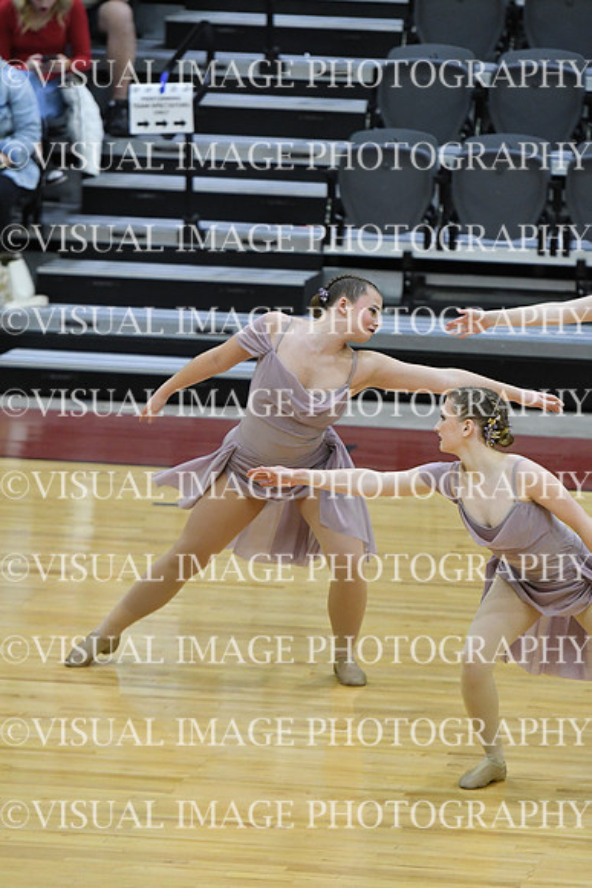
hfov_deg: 5.1
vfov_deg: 7.6
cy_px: 444
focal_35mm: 270
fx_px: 6656
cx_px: 296
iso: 4000
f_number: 3.5
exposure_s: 1/400
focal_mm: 180
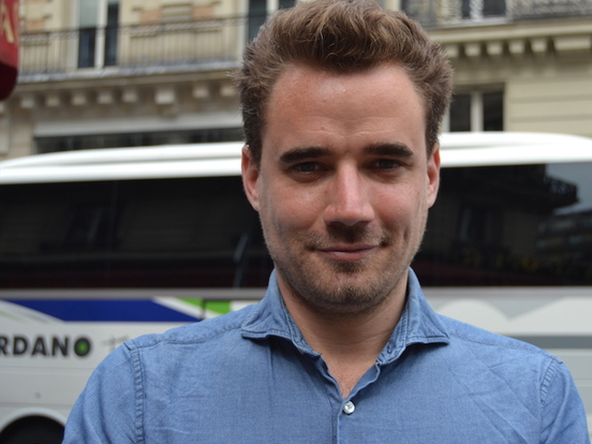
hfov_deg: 30.2
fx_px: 1095
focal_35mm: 64
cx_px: 328
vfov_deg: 22.9
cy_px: 196
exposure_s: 1/125
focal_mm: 34
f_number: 5.6
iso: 100
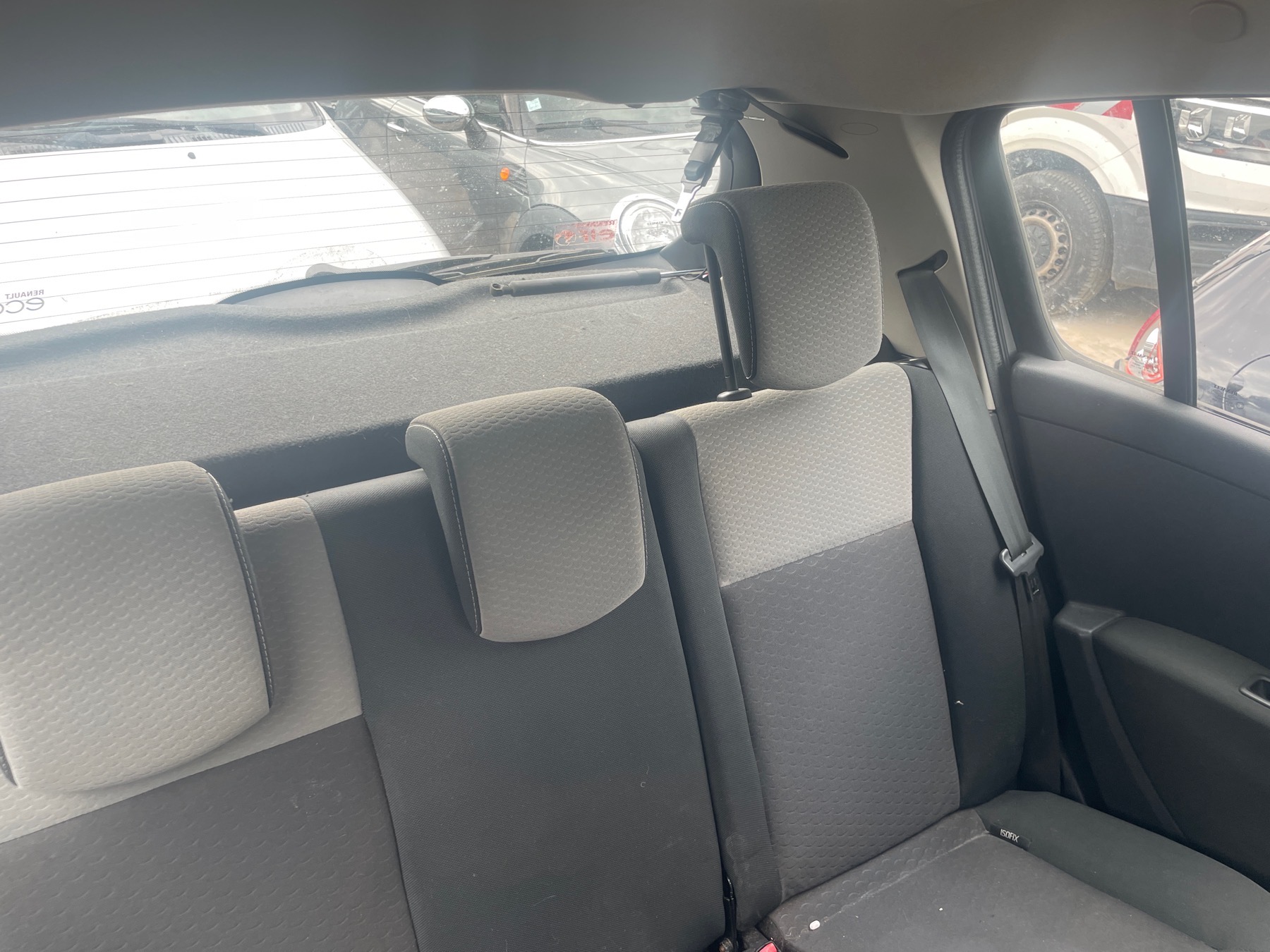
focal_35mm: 26
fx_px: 954
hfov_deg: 67.3
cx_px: 635
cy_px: 476
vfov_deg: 53.1
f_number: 1.6
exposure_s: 1/121
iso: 32
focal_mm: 4.2
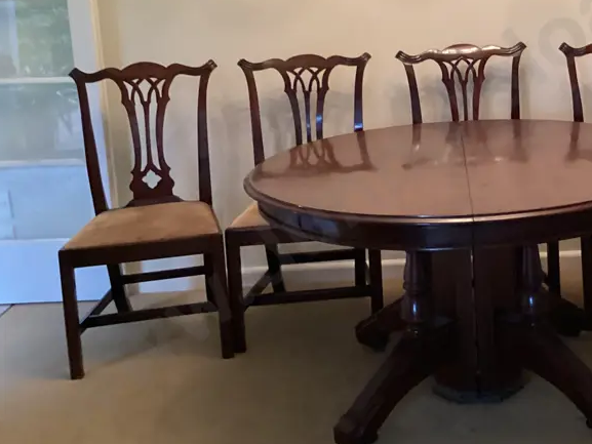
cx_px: 479
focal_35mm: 55
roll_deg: +2.4
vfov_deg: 26.2
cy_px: 103
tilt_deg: -7.6
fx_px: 941
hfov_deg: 33.8
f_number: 2.4
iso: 320
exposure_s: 1/50
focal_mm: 3.3
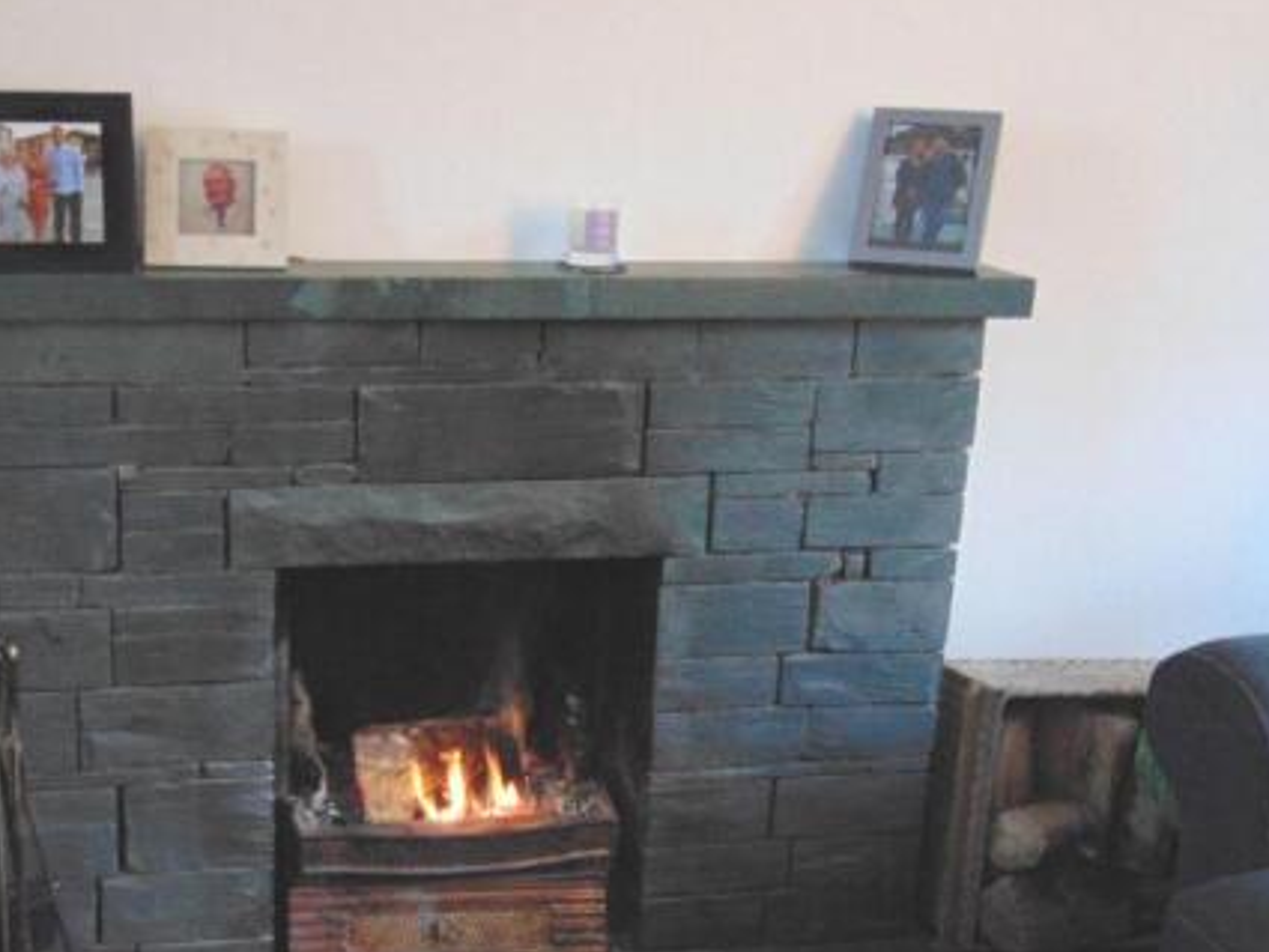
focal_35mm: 48
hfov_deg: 39.2
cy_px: 569
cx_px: 428
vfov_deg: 30.2
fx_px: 1760
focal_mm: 6.3
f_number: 3.2
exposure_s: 1/10
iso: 400
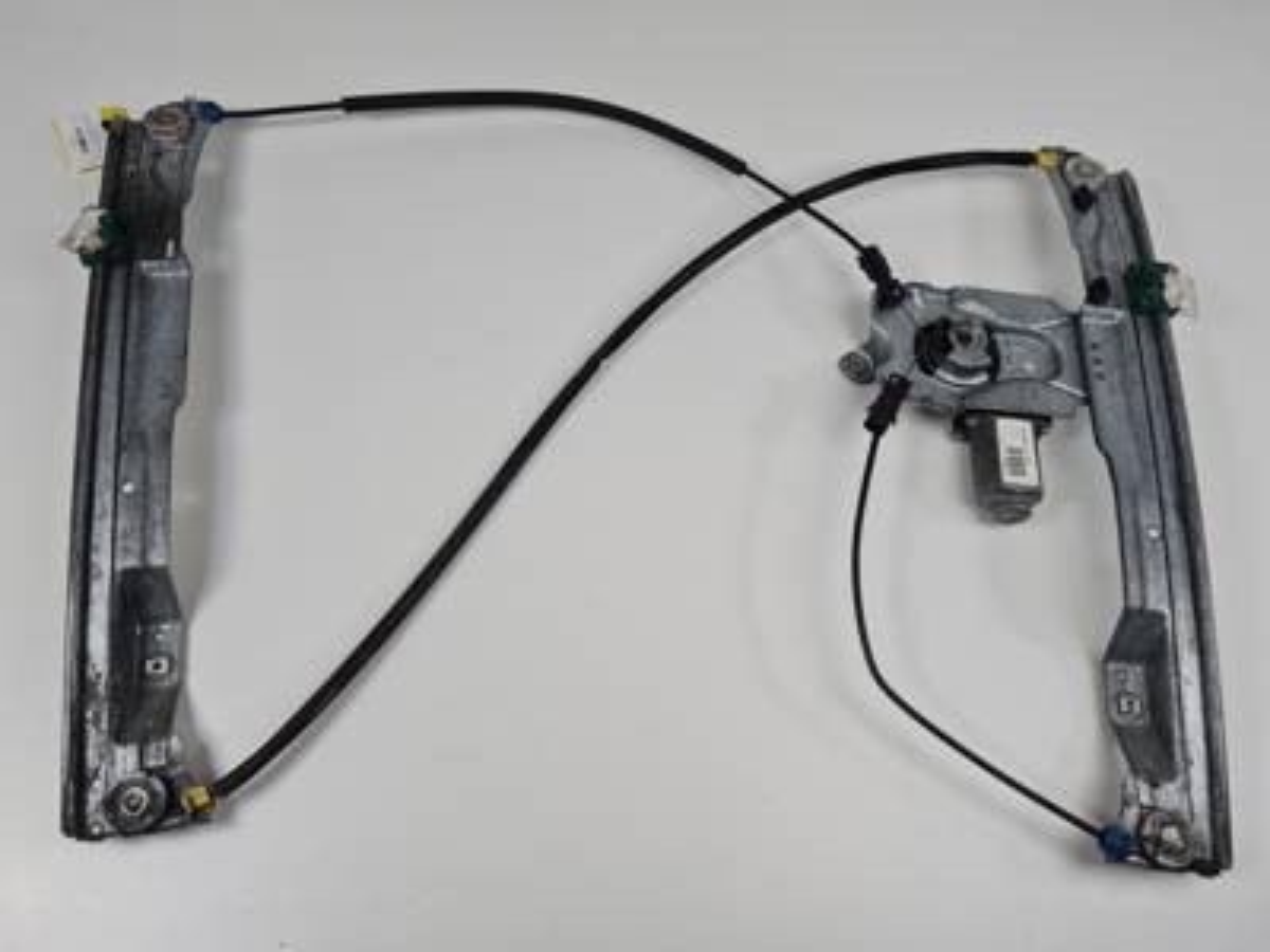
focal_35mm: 26
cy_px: 476
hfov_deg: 67.3
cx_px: 635
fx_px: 954
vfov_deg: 53.1
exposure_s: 1/415
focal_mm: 5.4
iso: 50
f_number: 1.8
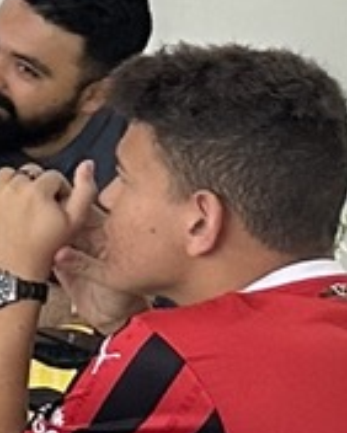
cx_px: -1361
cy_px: 96
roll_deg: -2.6
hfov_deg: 5.5
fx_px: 2732
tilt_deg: -10.3
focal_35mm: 213
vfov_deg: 9.0
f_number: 1.78
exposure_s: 1/120
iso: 125
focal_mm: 6.86
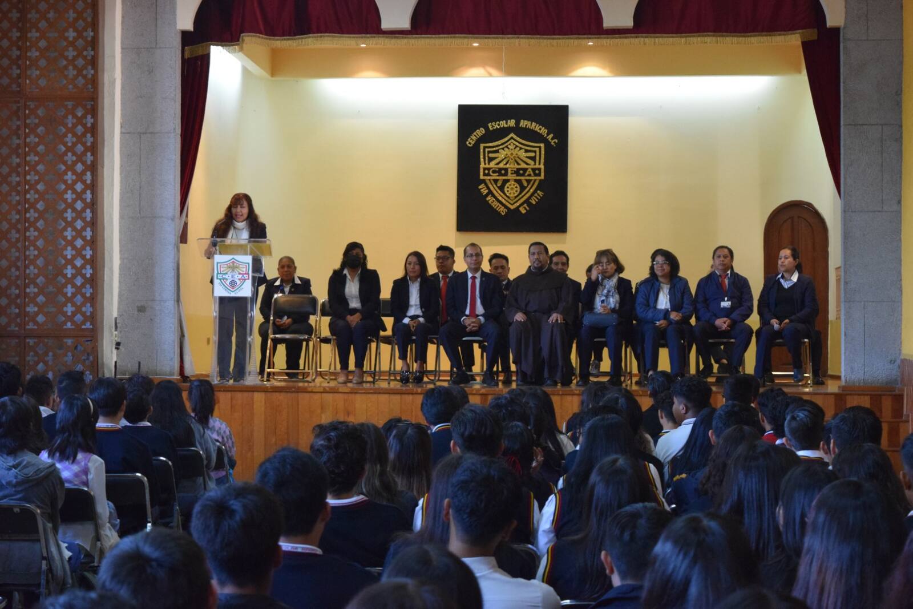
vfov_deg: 16.6
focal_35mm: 82
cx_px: 456
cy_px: 304
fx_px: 2092
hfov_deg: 24.6
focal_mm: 55
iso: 3200
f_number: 5.6
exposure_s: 1/60
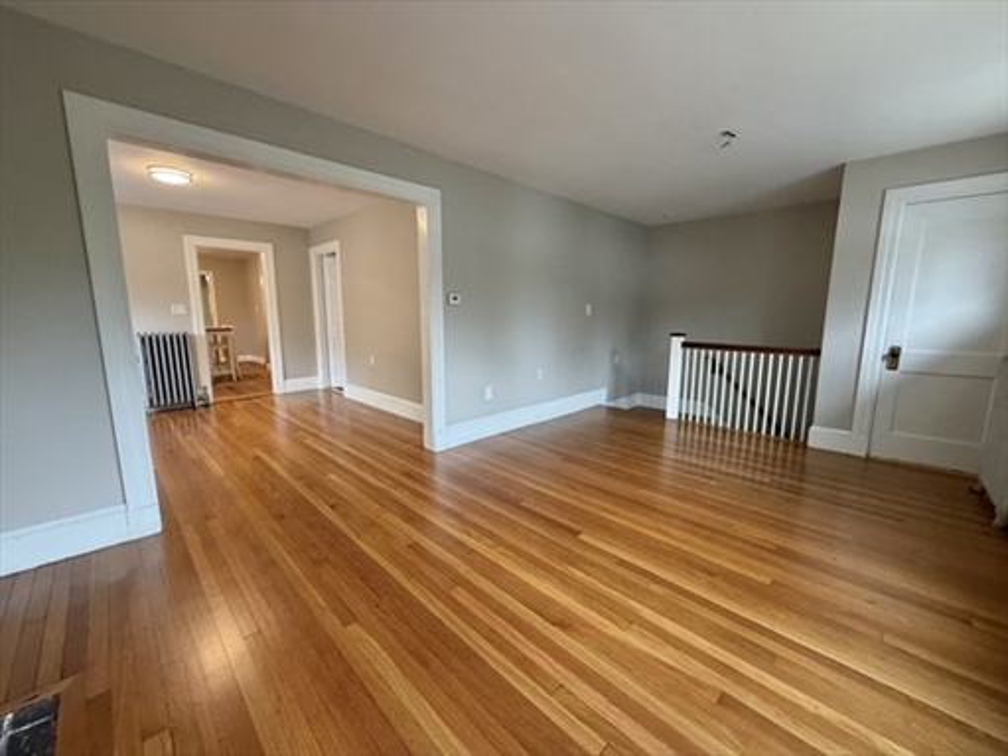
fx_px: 408
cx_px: 504
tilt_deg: -8.2
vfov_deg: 85.7
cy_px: 378
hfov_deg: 102.1
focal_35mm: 14
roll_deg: +0.2
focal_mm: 2.22
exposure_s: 1/60
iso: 320
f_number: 2.2
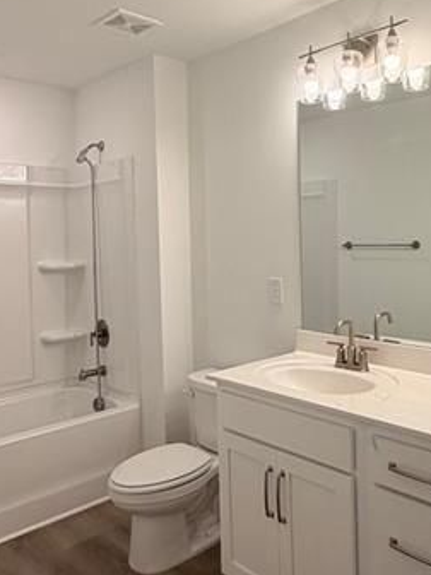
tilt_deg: +0.2
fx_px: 531
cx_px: 265
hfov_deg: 43.9
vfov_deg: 56.6
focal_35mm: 32
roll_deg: +1.5
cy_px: 248
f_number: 2.2
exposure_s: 1/120
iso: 80
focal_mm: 2.22
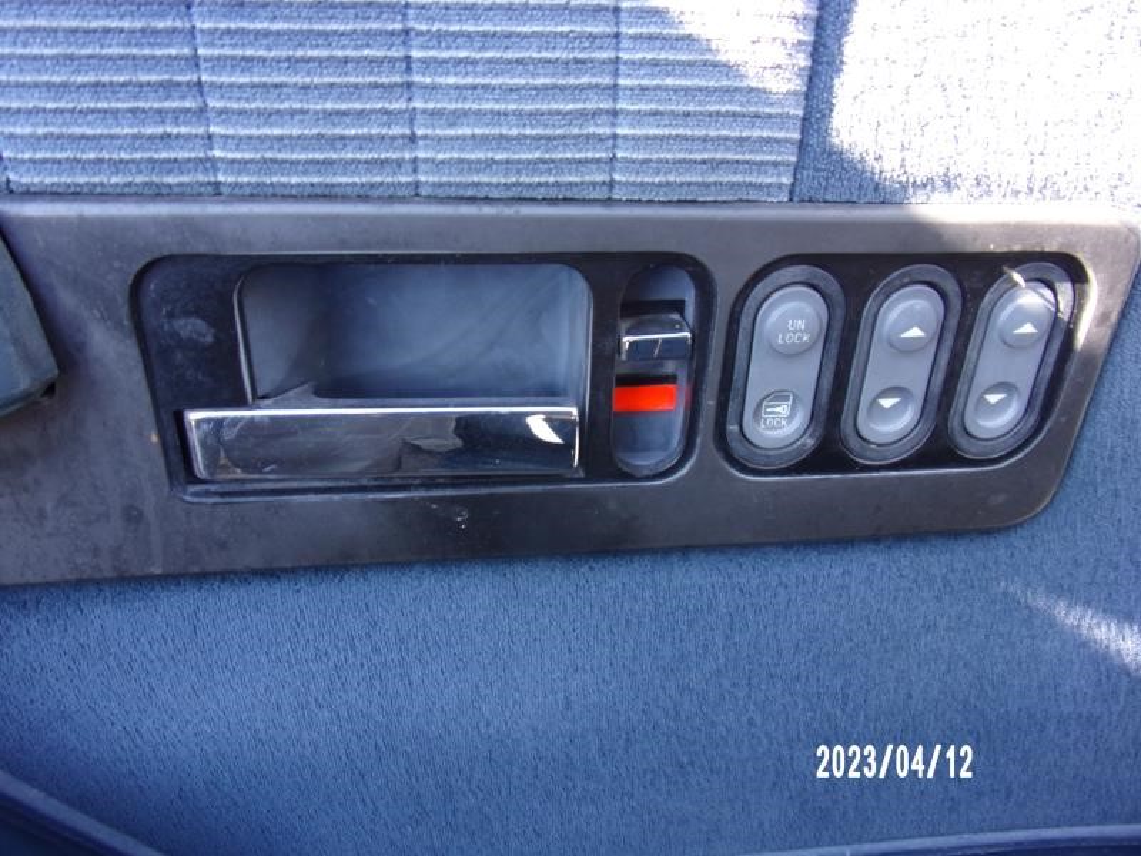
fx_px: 791
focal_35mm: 24
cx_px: 570
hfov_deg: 71.6
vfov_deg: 56.8
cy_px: 428
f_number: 3.3
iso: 80
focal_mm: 4.3
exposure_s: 1/38
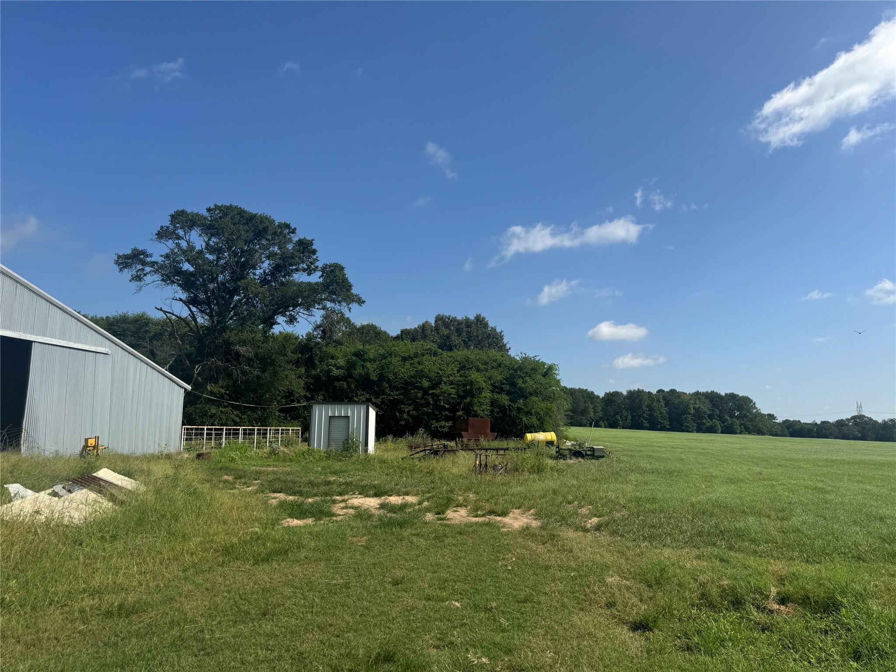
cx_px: 448
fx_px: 621
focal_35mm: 24
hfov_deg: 71.6
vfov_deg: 56.8
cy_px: 336
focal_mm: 6.76
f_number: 1.78
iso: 80
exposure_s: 1/5348
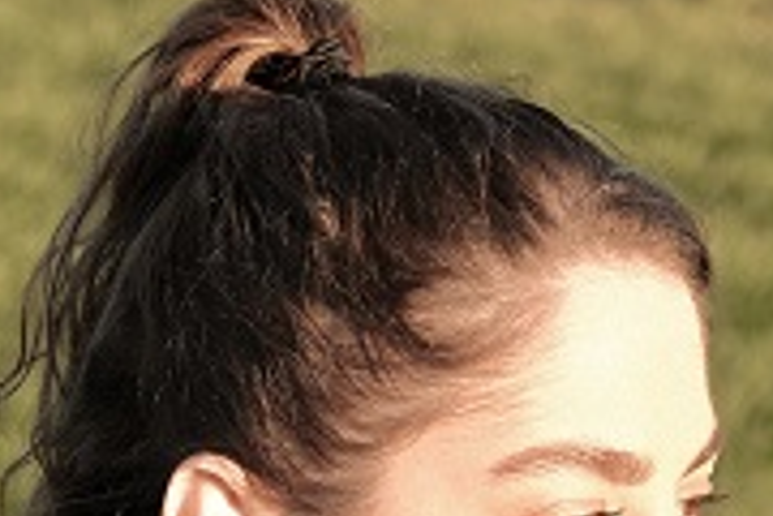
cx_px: -21
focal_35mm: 183
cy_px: 768
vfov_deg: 7.4
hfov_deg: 11.1
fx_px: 3929
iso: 250
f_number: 4
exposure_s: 1/420
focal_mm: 35
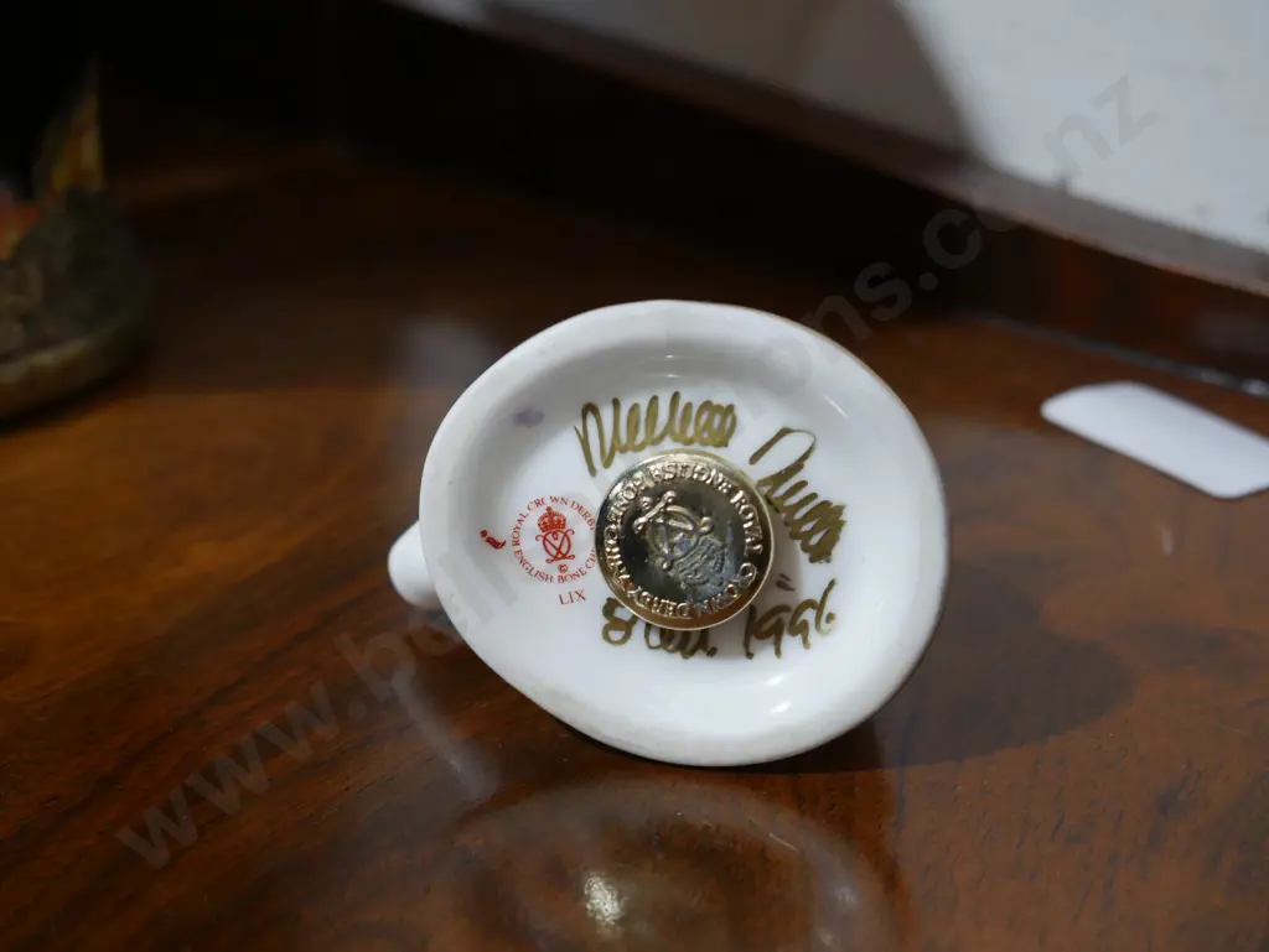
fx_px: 1834
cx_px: 634
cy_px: 476
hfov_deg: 38.2
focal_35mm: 50
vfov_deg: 29.1
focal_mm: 25
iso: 800
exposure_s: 1/60
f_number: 5.3
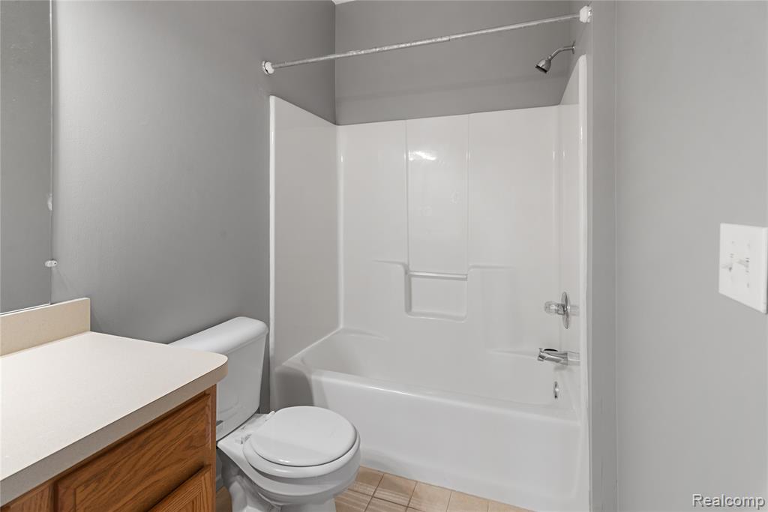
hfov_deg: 93.3
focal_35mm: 17
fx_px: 363
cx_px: 384
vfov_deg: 70.5
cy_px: 256
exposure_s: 1/4
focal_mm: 17
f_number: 9
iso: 320
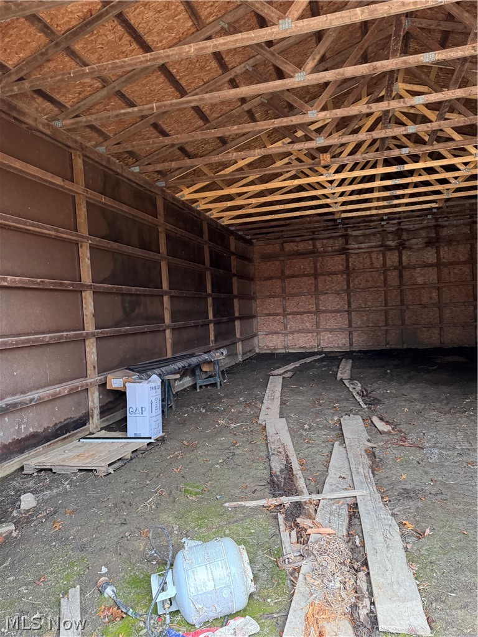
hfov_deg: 56.8
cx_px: 239
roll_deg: +2.8
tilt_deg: -2.4
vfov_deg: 71.6
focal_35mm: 24
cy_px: 318
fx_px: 442
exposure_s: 1/60
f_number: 1.78
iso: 500
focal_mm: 6.76
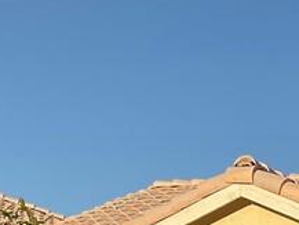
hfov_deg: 13.2
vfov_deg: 10.0
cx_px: 510
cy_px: 456
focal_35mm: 137
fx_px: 1184
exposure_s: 1/1279
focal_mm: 3
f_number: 1.8
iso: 16
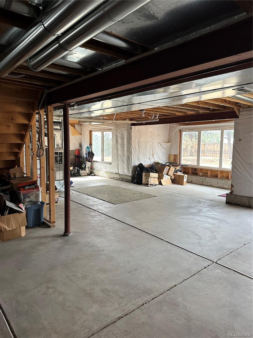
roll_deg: -0.5
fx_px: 234
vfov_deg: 71.6
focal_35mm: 24
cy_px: 169
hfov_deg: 56.8
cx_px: 126
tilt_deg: -2.5
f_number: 1.78
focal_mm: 6.86
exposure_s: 1/121
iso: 160
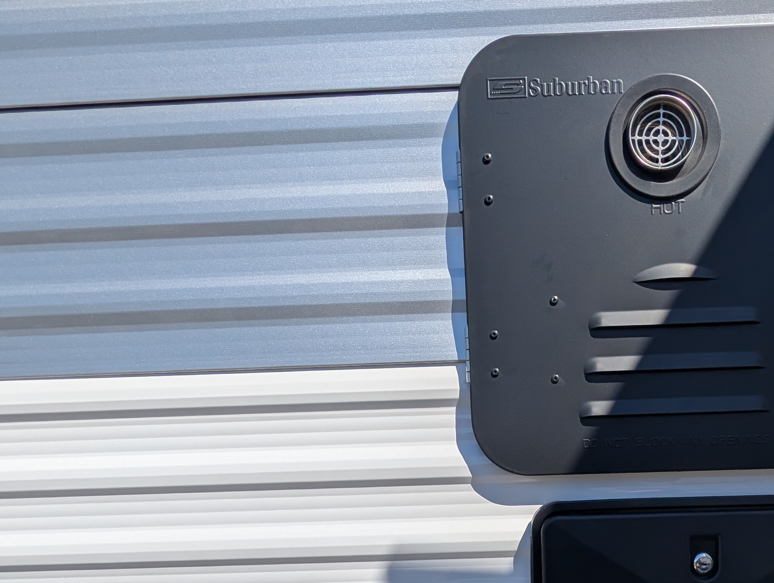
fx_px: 560
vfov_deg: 47.2
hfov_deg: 67.1
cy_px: 562
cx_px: 527
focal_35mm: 25
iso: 53
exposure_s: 1/3906
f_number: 1.7
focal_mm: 2.02
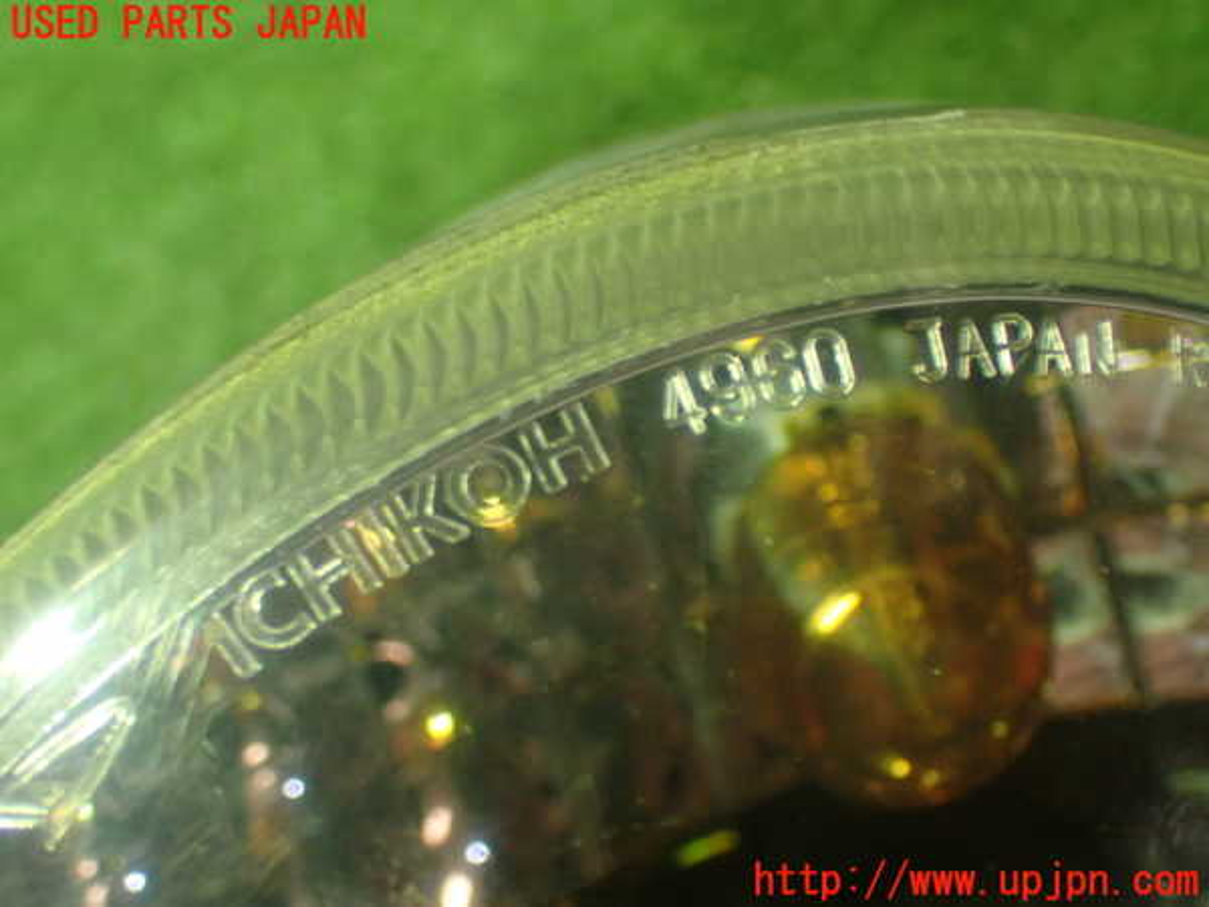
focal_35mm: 62
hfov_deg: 31.2
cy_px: 454
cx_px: 604
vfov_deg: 23.7
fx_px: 2165
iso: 1000
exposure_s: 1/15
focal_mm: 11.09
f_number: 3.6
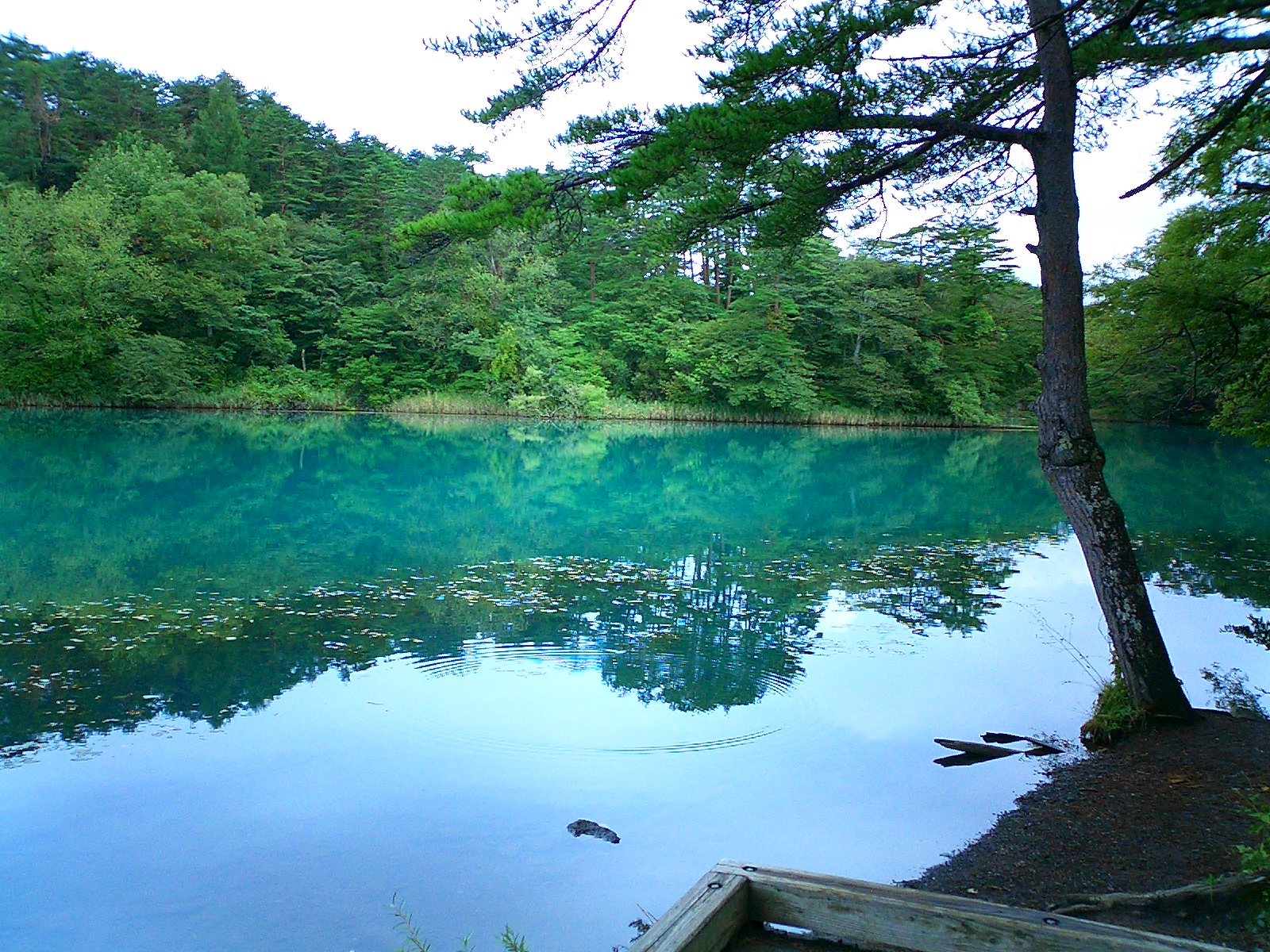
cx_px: 635
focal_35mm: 37
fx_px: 1357
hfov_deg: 50.1
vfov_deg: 38.7
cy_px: 476
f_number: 3.5
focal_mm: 5.6
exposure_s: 1/80
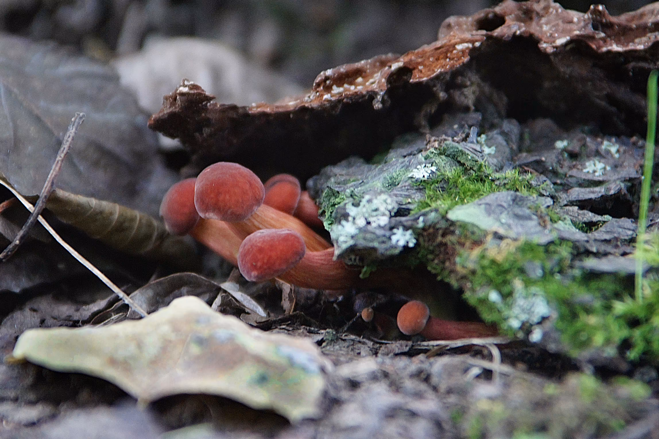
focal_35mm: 300
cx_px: 330
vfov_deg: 4.6
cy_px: 220
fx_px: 5488
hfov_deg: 6.9
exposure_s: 1/20
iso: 1600
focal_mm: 200
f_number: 5.6
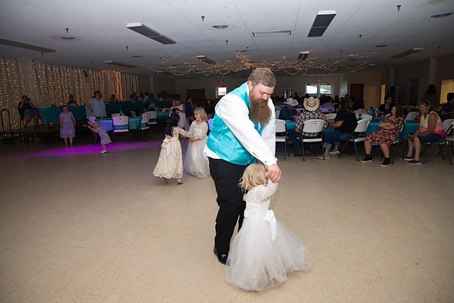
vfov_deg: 53.2
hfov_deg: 73.7
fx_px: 303
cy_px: 152
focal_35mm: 24
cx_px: 227
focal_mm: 24
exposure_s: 1/125
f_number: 3.5
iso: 800
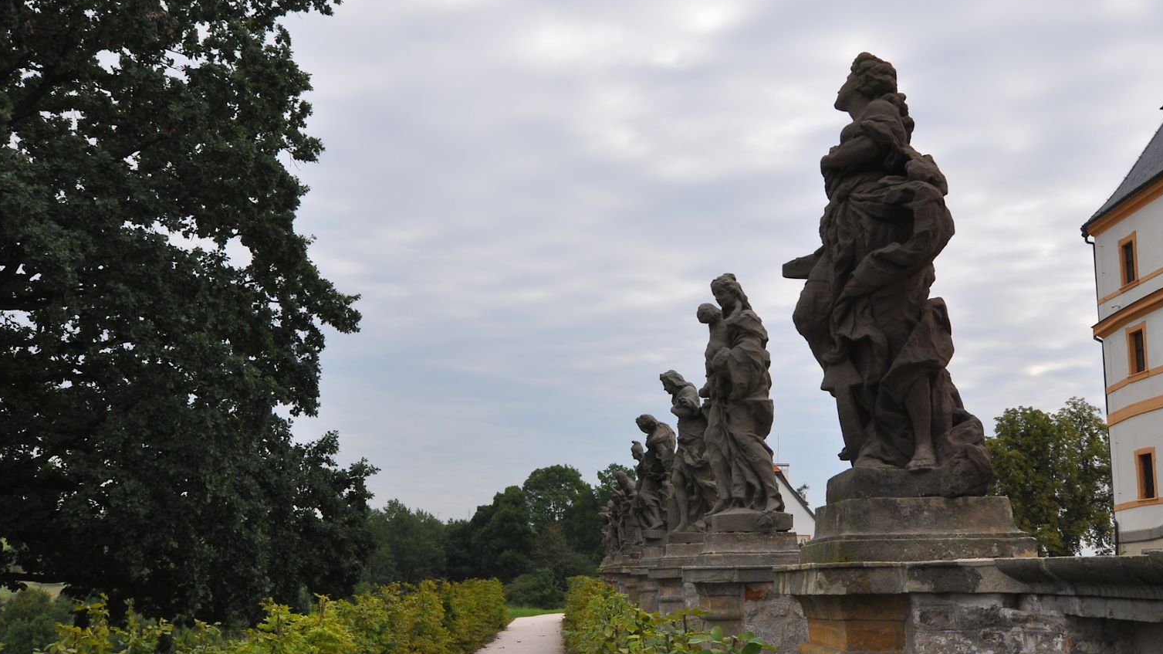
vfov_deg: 29.7
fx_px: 1233
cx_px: 660
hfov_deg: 50.3
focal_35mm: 40
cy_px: 283
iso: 400
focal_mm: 20
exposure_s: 1/500
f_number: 11
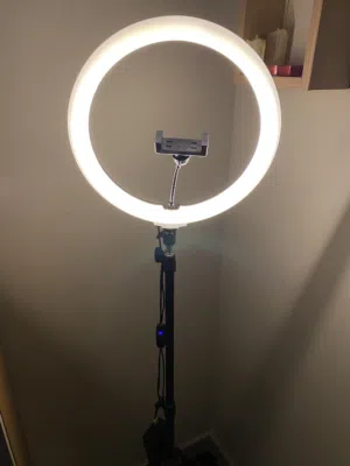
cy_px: 233
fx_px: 351
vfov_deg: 67.3
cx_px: 175
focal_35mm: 26
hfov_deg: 53.1
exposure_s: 1/82
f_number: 1.8
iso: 125
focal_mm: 4.25
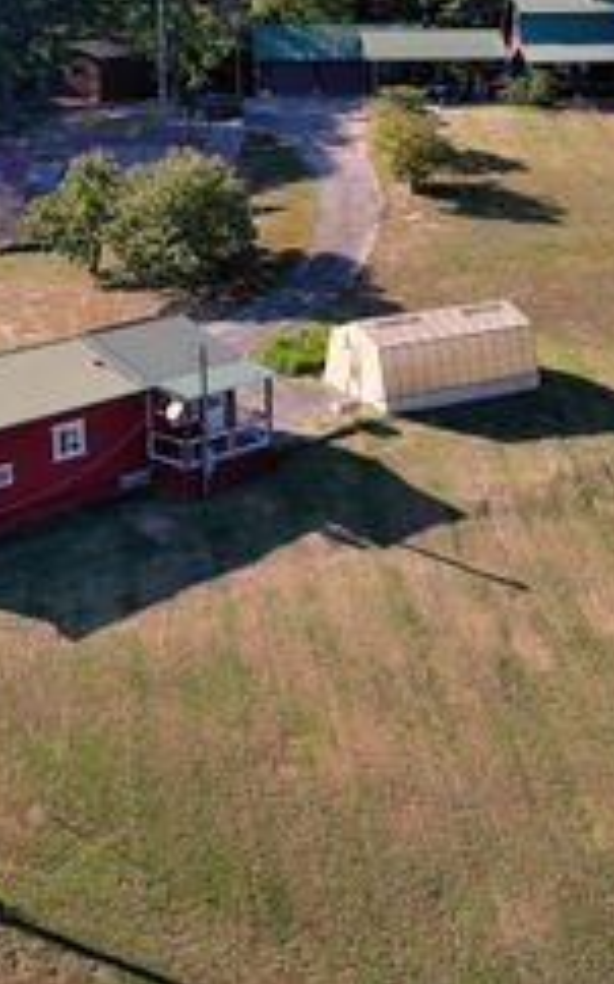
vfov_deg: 33.2
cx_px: 317
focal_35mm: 61
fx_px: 1635
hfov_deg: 21.3
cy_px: 315
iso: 100
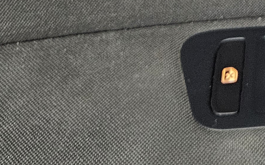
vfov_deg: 10.3
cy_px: -241
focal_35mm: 109
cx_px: 467
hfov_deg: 16.3
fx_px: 787
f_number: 1.8
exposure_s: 1/60
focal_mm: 5.4
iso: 640
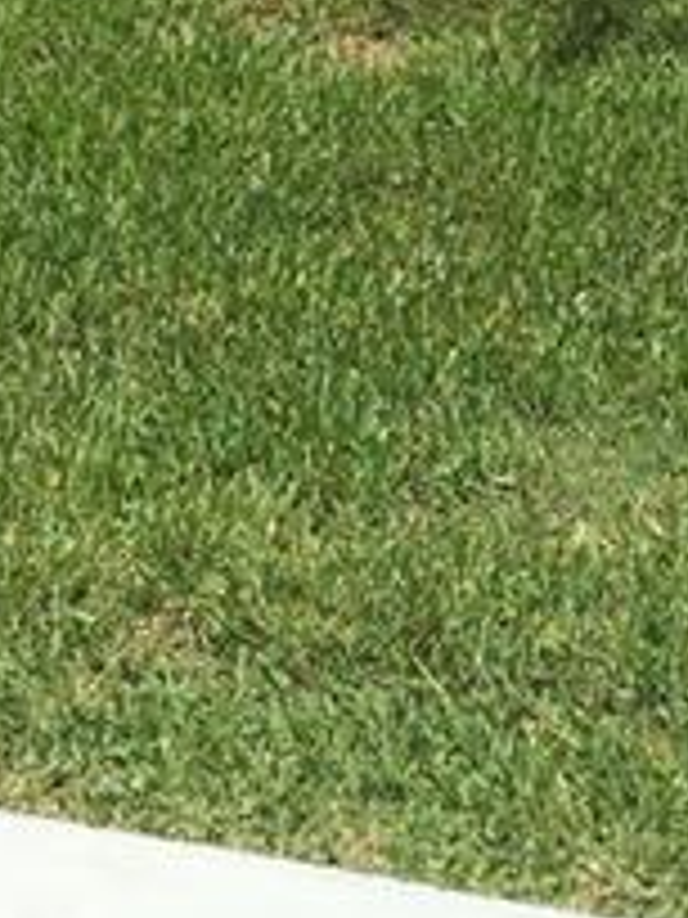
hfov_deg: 13.5
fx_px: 2889
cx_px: 553
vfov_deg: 17.1
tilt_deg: +0.2
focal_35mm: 109
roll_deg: -2.0
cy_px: -248
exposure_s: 1/1972
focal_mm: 4.15
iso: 25
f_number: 2.2
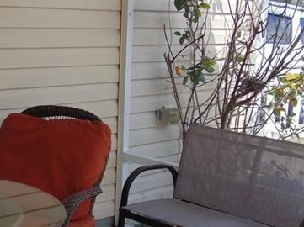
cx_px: 88
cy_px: 150
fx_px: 623
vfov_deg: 20.6
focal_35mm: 71
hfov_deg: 27.2
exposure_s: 1/250
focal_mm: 4.5
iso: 80
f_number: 3
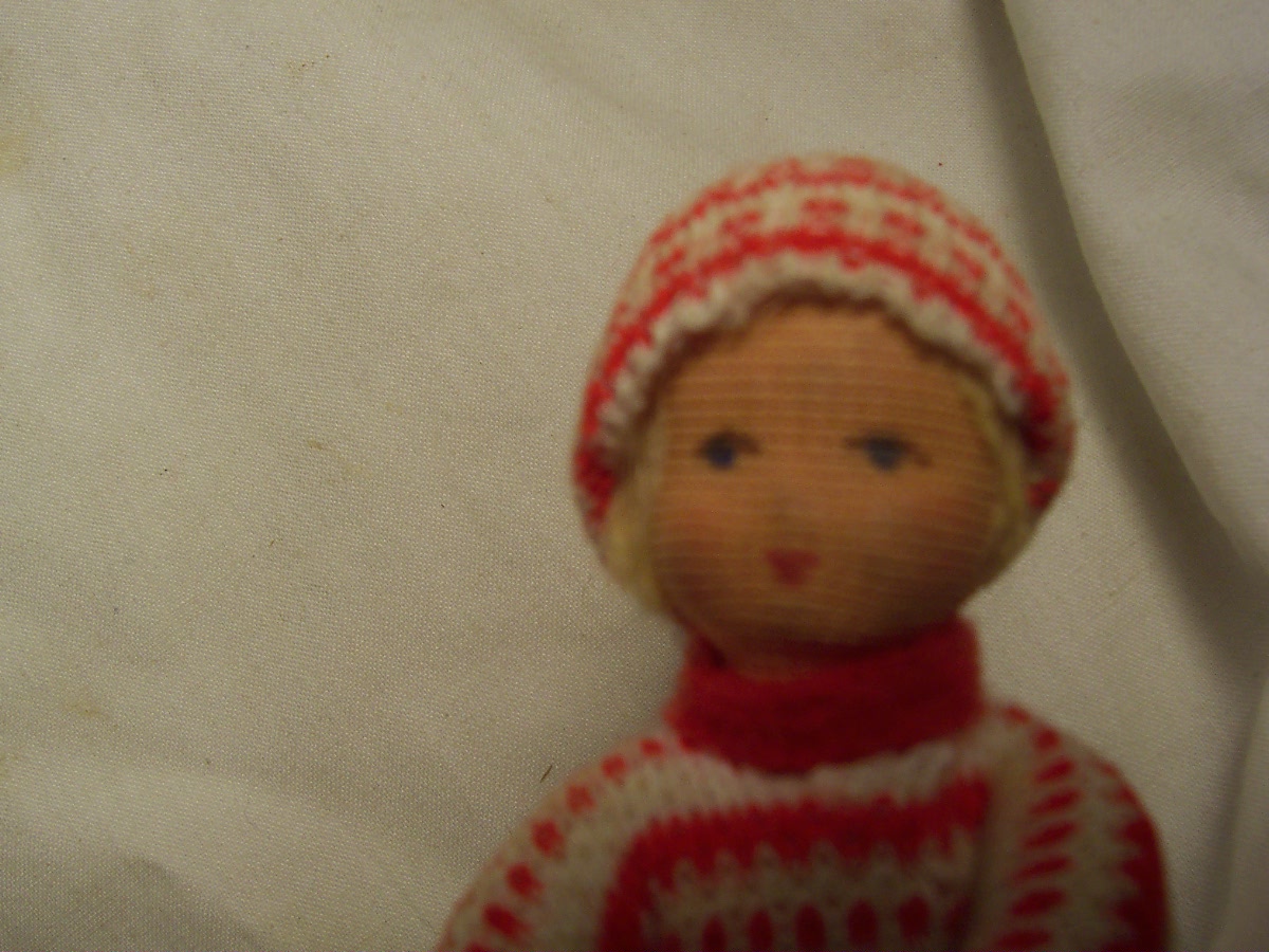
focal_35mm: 37
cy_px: 476
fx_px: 1356
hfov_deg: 50.1
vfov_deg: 38.7
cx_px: 634
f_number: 5.6
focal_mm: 5.6
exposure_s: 1/125
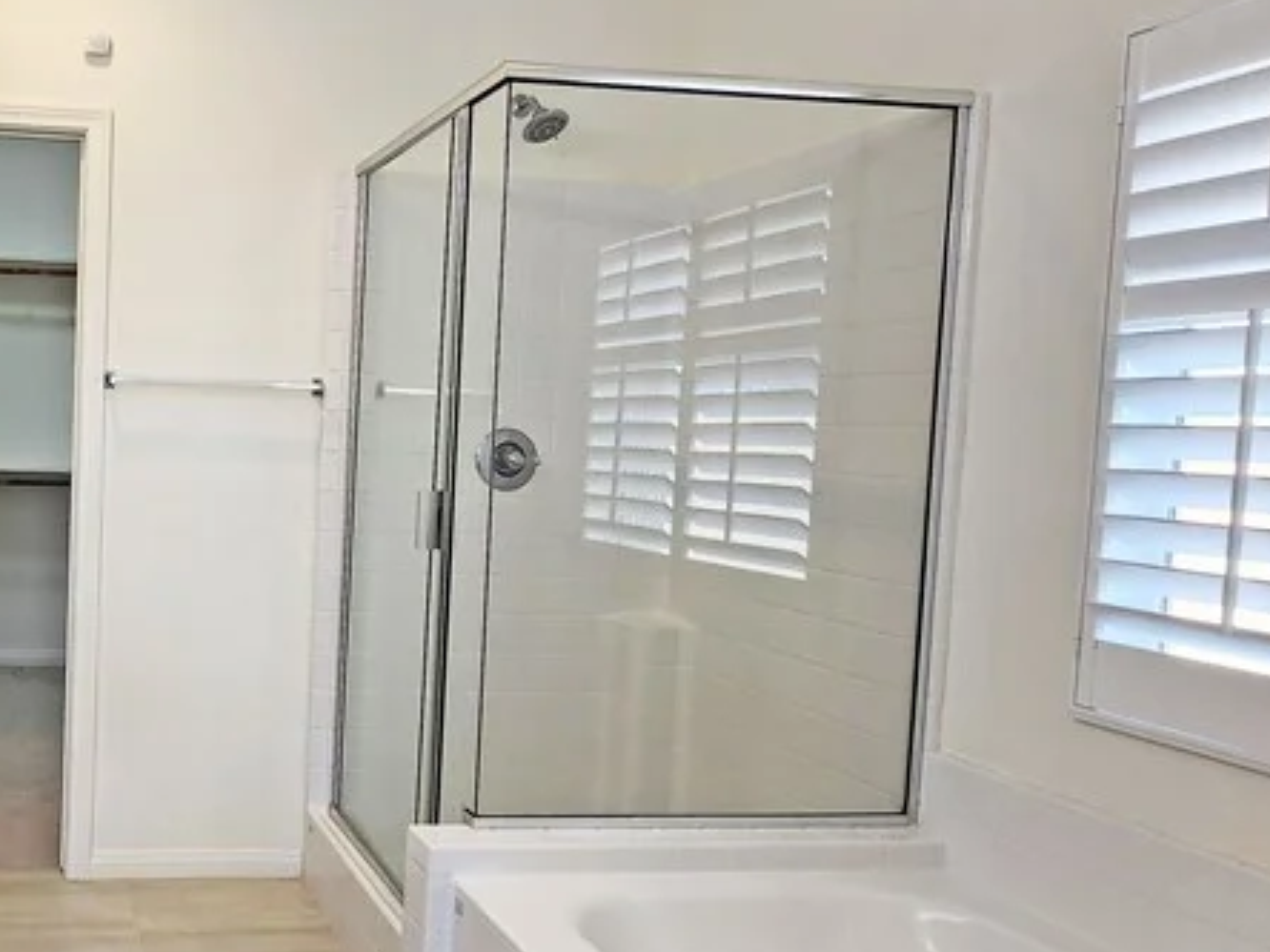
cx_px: 146
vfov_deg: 46.8
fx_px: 1101
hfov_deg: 53.2
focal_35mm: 30
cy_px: 515
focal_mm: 2.2
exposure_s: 1/120
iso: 80
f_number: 2.2
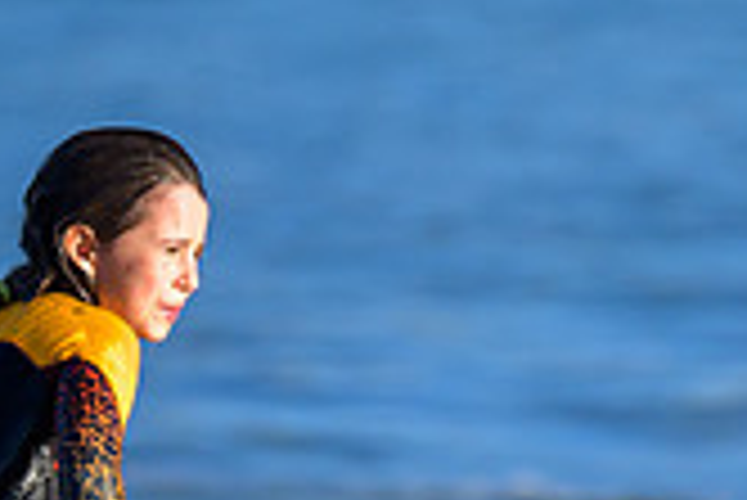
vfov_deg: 0.4
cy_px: 687
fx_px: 64567
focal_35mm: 3109
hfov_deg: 0.7
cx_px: 304
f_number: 6.3
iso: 250
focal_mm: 800
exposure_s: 1/1000
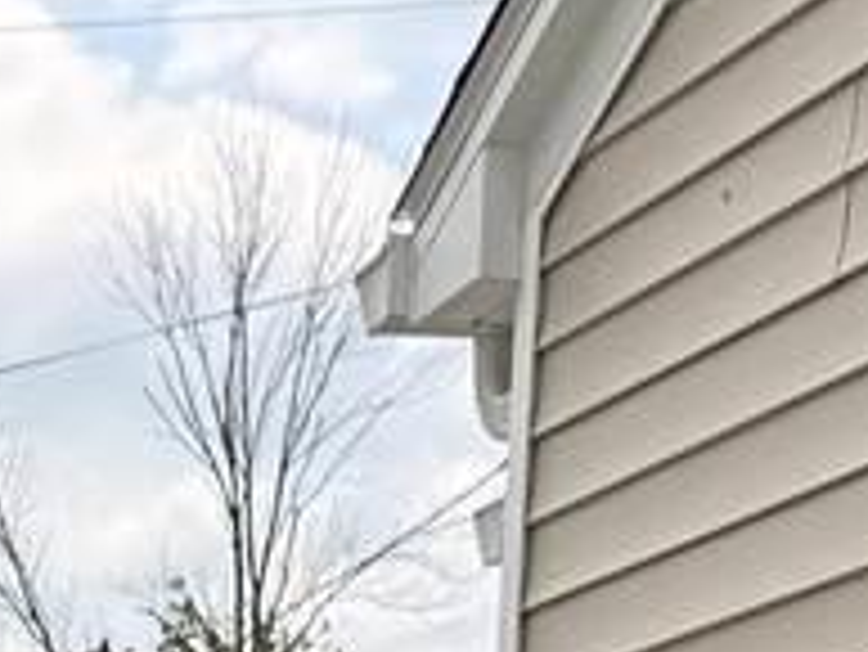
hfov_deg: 12.1
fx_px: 3989
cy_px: 1967
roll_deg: +1.3
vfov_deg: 8.0
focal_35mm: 159
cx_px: -216
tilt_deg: -10.2
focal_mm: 6.76
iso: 80
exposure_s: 1/5319
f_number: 1.78
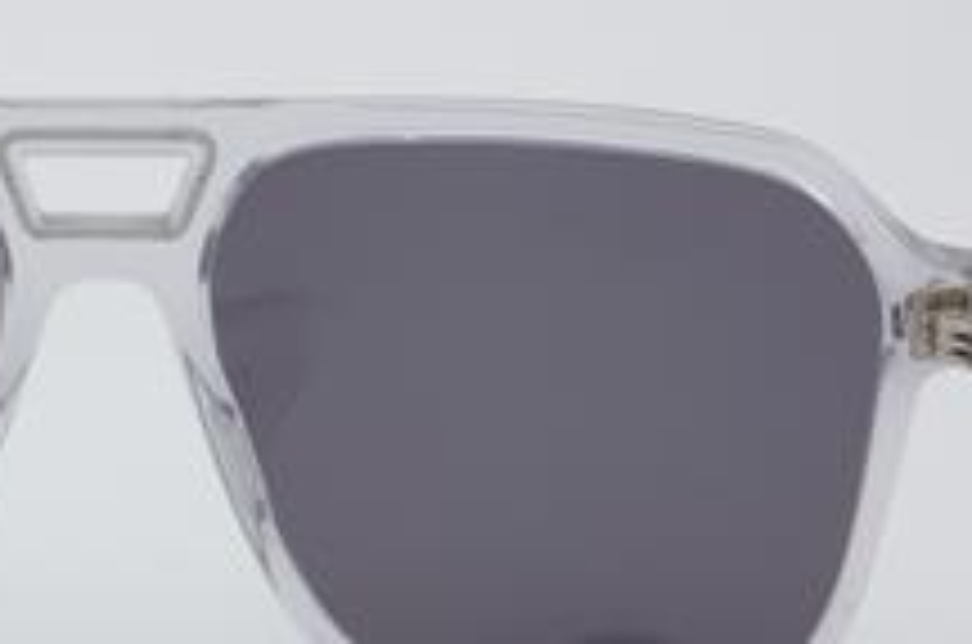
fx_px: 4120
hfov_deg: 13.4
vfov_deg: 8.9
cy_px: 378
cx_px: 117
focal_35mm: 153
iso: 100
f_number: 32
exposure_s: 1/3
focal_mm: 55
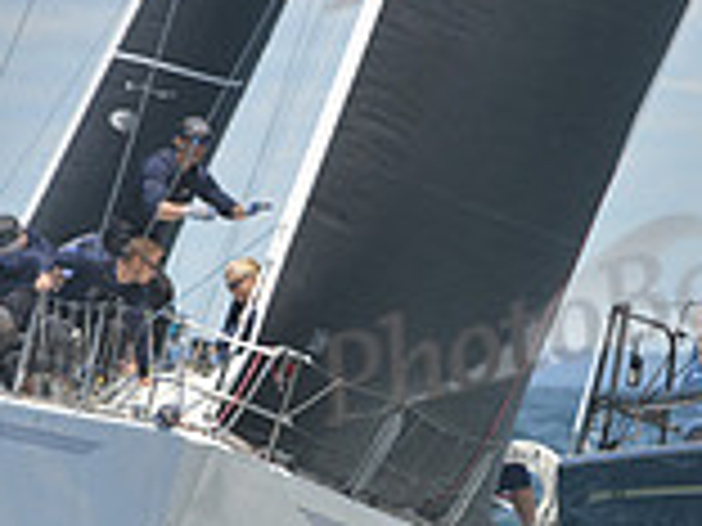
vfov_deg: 1.7
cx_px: 1188
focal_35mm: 894
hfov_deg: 2.2
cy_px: 479
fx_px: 18130
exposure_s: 1/800
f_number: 8
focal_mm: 250
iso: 280
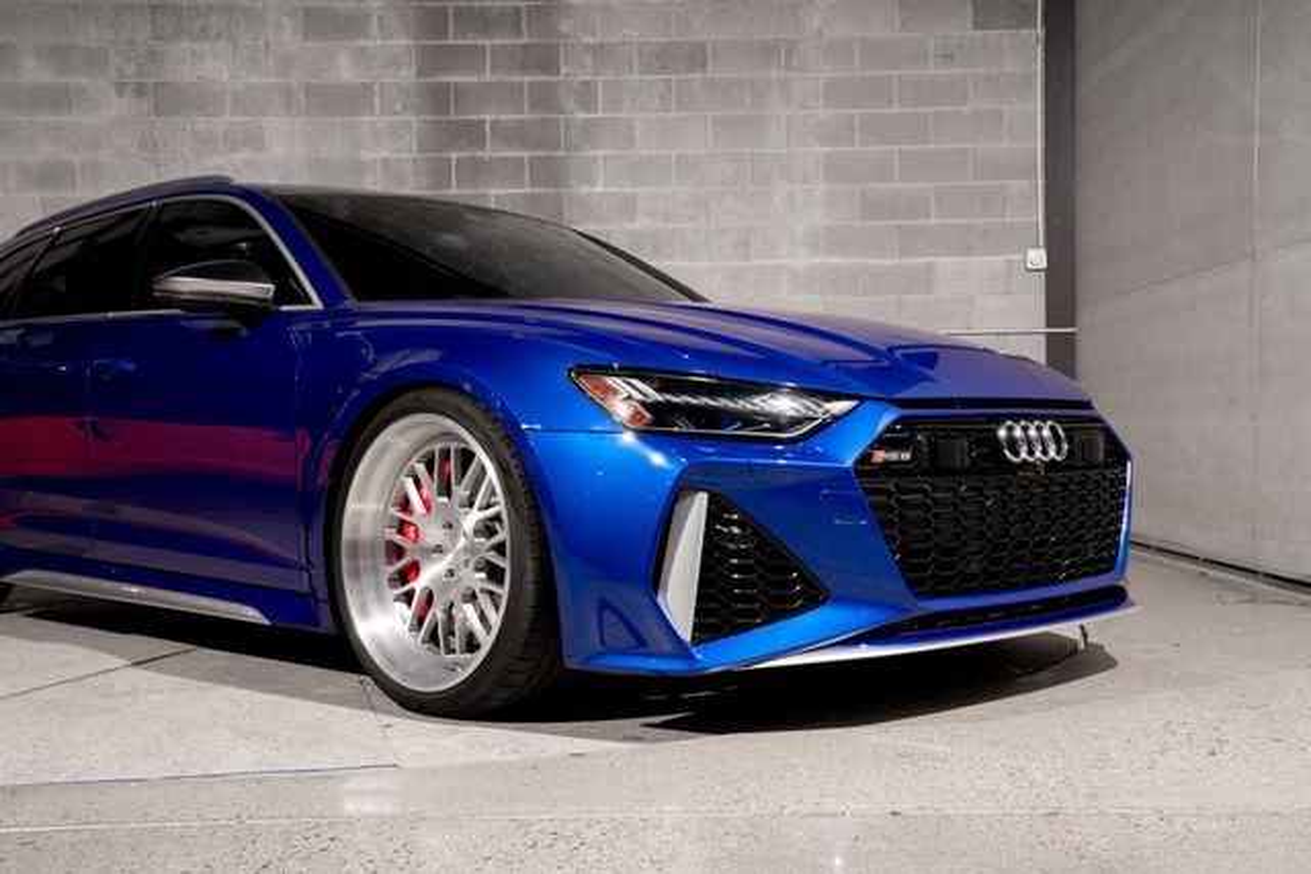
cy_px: 437
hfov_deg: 47.4
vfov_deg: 32.6
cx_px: 656
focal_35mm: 41
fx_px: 1493
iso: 250
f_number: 8
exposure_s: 1/160
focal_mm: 41
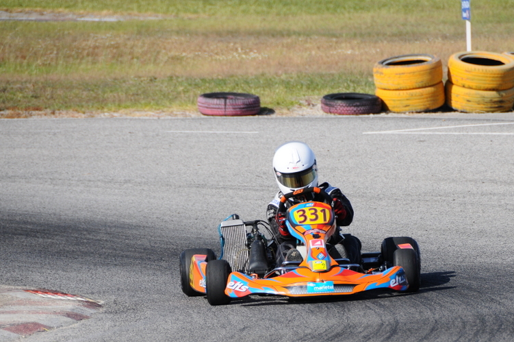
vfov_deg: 3.4
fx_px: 5833
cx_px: 323
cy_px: 230
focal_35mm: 409
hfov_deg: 5.0
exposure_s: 1/2000
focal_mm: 200
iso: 400
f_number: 5.6
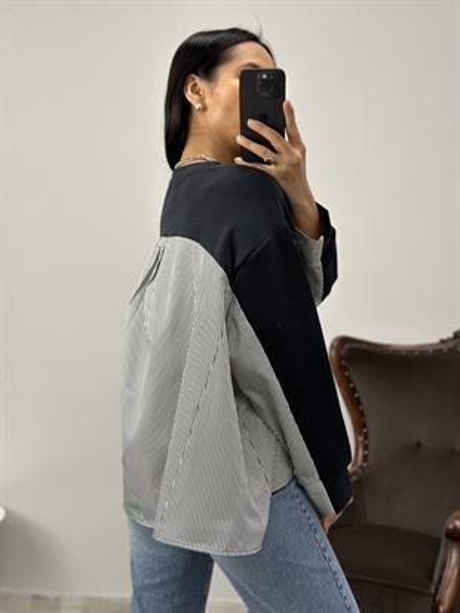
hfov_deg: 30.3
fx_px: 850
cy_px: 306
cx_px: 230
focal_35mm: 48
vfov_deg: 39.6
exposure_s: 1/50
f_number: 1.78
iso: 80
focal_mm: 6.86
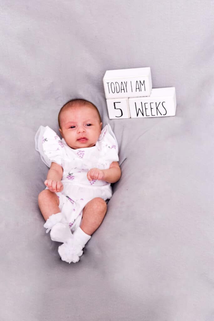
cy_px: 160
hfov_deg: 23.8
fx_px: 508
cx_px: 107
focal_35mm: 57
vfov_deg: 35.0
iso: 200
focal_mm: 38
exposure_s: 1/80
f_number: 14
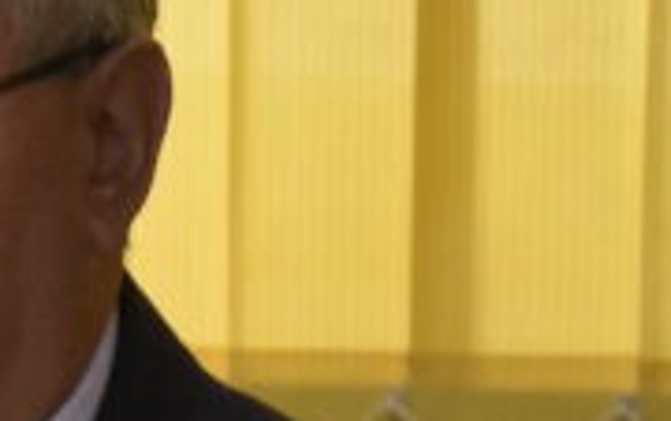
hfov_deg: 3.9
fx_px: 9869
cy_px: 512
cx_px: -239
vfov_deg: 2.4
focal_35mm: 539
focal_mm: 62
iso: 2500
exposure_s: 1/80
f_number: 5.6
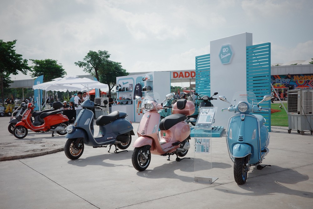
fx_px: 348
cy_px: 104
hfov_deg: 48.5
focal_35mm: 40
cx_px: 156
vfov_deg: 33.4
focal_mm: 26
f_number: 8
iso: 200
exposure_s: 1/800
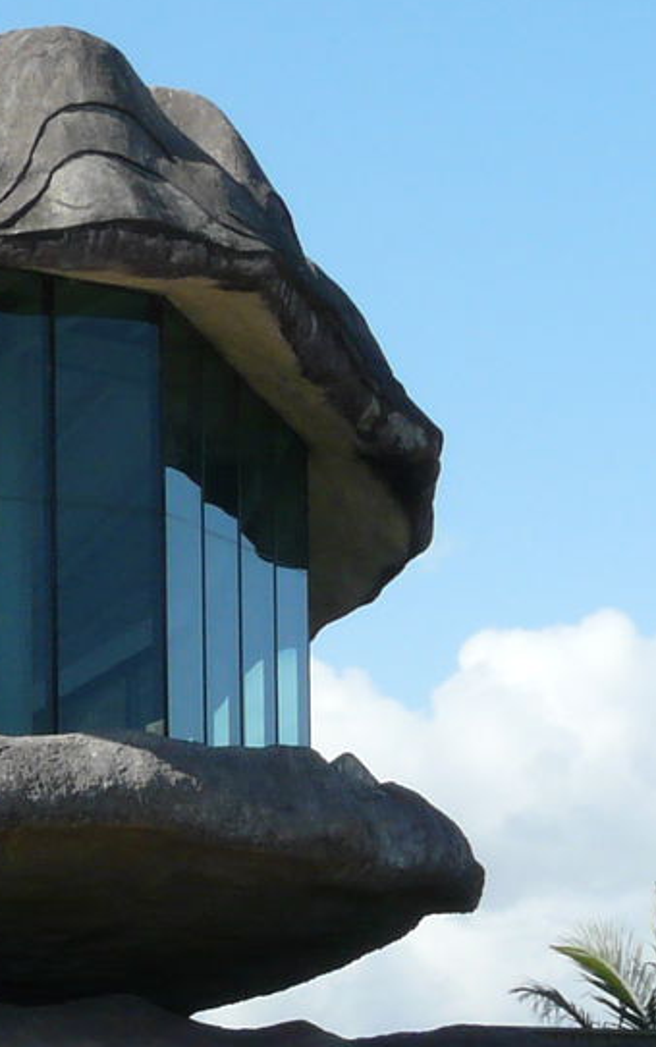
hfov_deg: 6.3
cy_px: 604
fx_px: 5885
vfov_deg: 10.2
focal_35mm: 206
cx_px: -523
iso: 100
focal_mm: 9
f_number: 5.6
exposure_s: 1/400
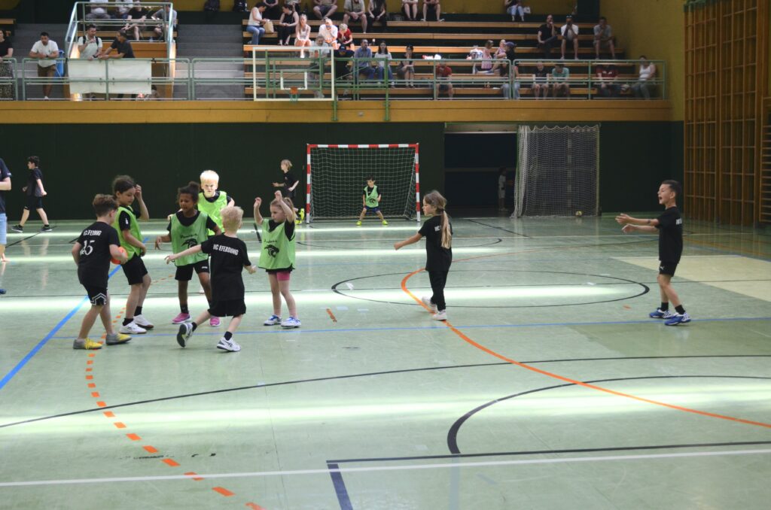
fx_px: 1090
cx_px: 386
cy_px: 255
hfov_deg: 39.0
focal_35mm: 51
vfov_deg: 26.4
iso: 800
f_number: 5
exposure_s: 1/500
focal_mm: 34
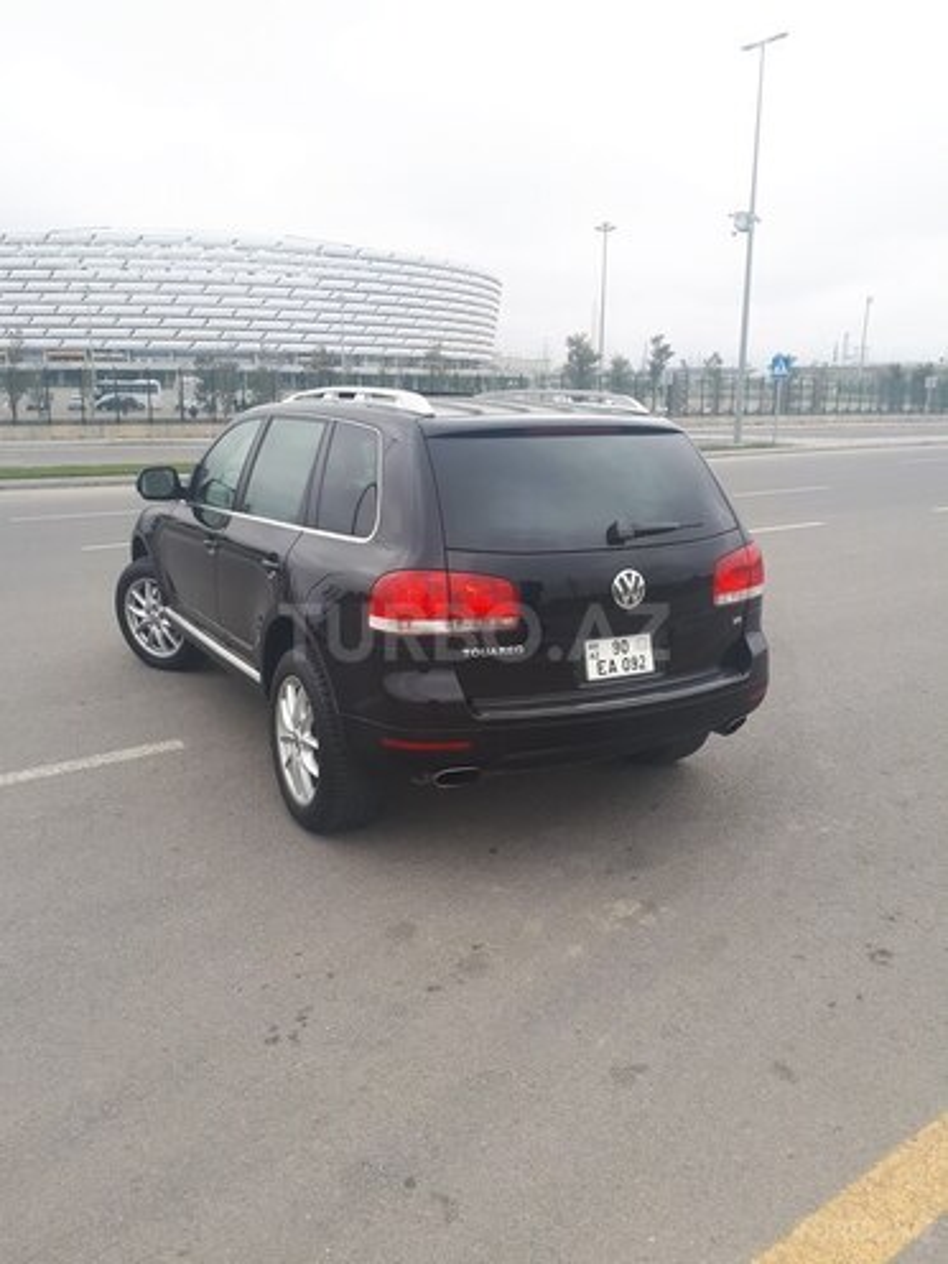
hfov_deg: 51.4
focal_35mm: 27
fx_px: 986
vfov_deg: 65.3
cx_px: 474
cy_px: 632
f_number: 1.9
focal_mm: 3.6
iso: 40
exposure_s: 1/289
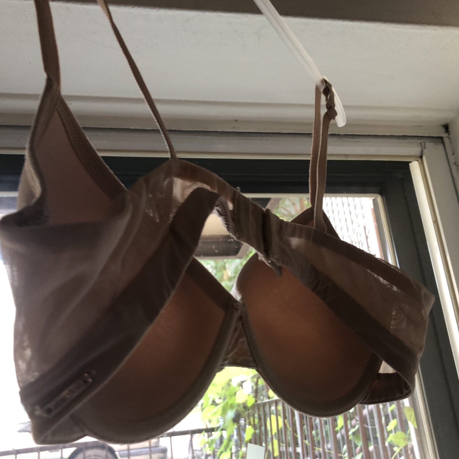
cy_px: 230
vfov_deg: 48.5
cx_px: 229
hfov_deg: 48.5
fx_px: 510
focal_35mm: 34
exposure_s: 1/20
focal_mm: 3.99
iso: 40
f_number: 1.8
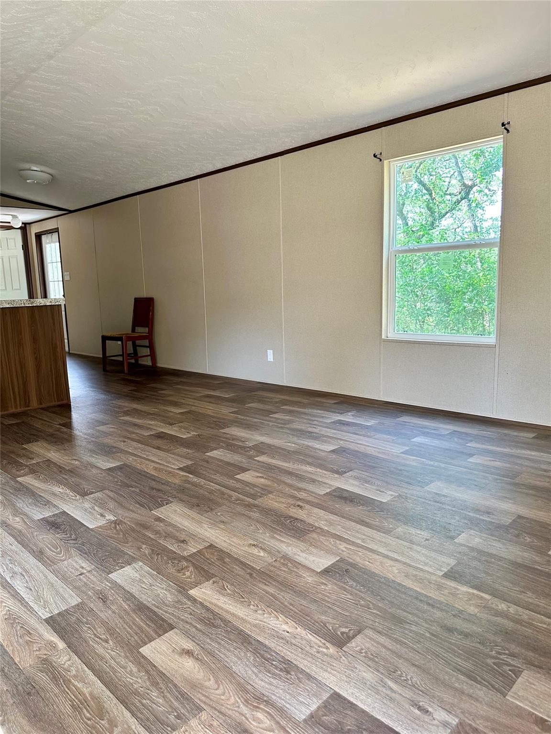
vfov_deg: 71.6
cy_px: 367
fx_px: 509
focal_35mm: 24
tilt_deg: -9.0
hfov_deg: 56.8
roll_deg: +0.6
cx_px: 276
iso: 160
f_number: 1.78
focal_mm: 6.86
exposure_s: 1/121
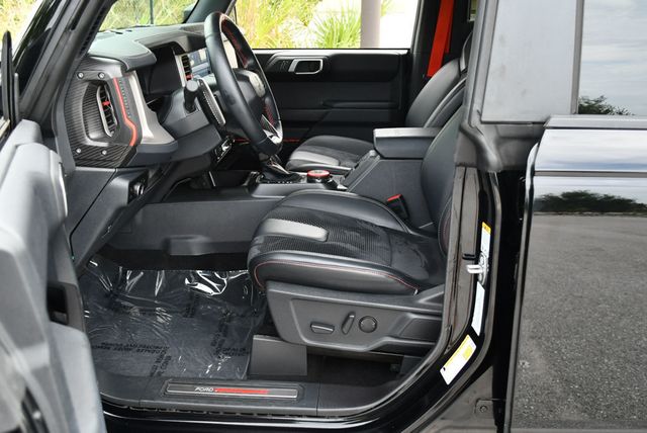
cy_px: 216
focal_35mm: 36
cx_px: 324
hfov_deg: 53.1
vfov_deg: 36.9
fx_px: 648
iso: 400
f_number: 3.5
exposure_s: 1/250
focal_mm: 18
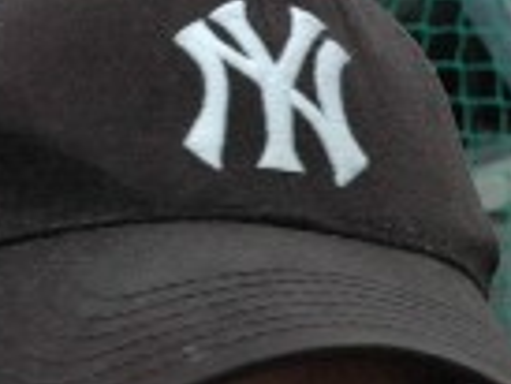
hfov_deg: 8.4
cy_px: 567
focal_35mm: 236
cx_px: 242
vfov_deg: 6.2
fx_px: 3491
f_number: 11
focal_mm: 35
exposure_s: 1/500
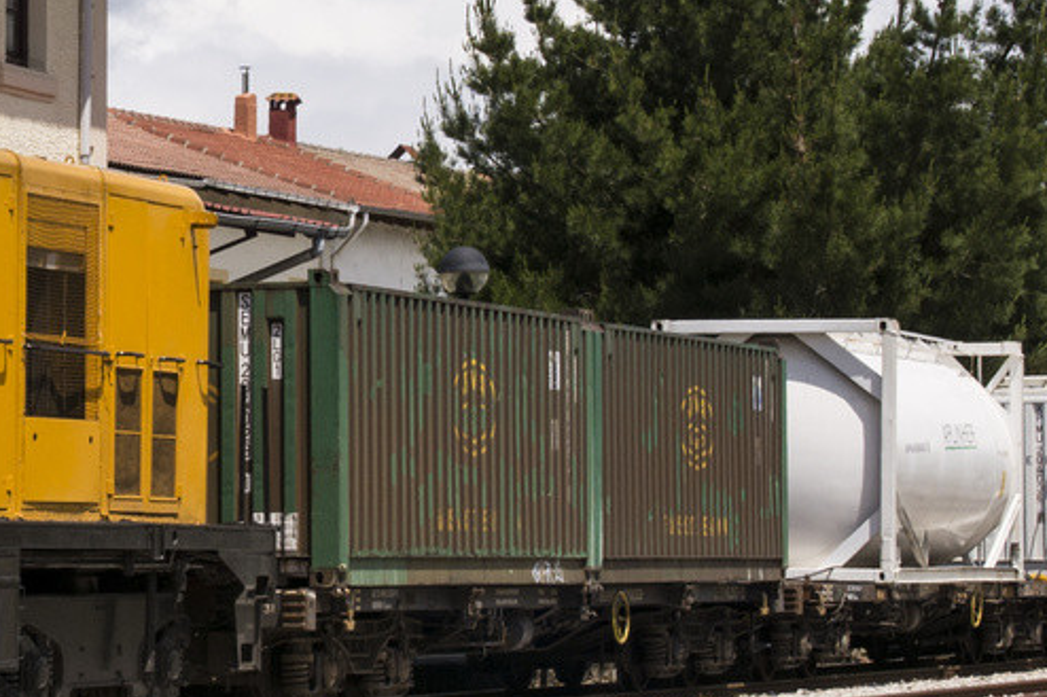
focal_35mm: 175
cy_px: 233
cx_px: 38
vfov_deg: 7.8
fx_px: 5088
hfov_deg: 11.6
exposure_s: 1/400
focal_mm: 30
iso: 100
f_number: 9
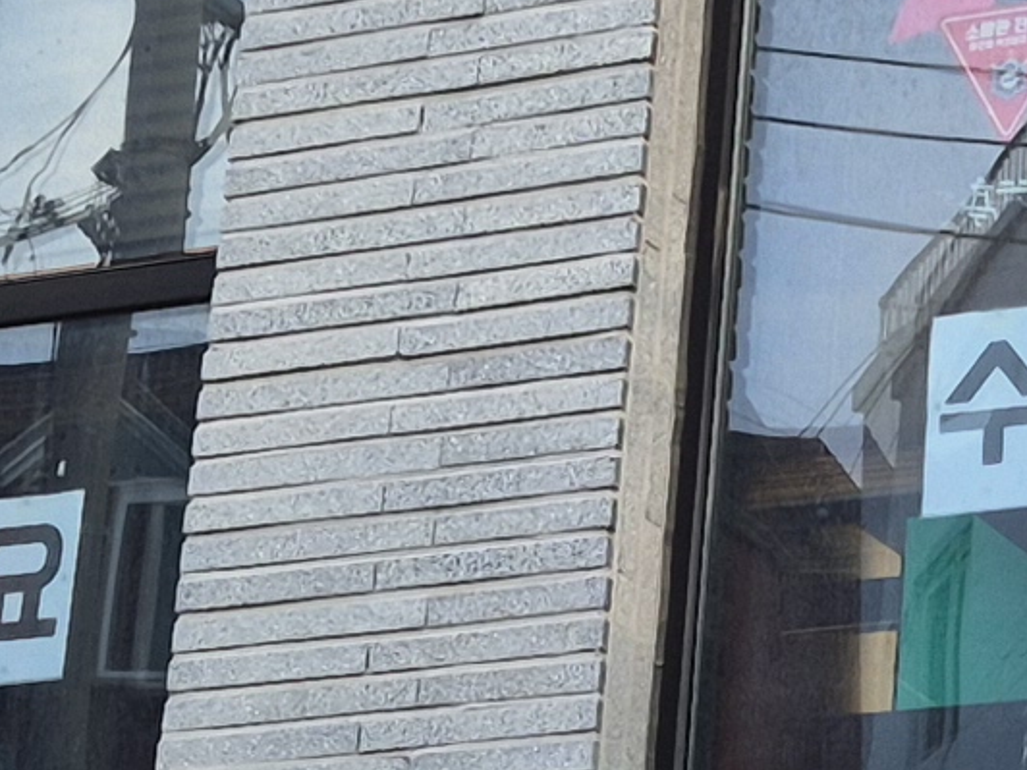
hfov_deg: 11.3
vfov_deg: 8.6
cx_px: 973
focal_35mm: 173
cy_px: 363
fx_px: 5133
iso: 25
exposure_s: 1/443
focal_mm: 5.4
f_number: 1.8
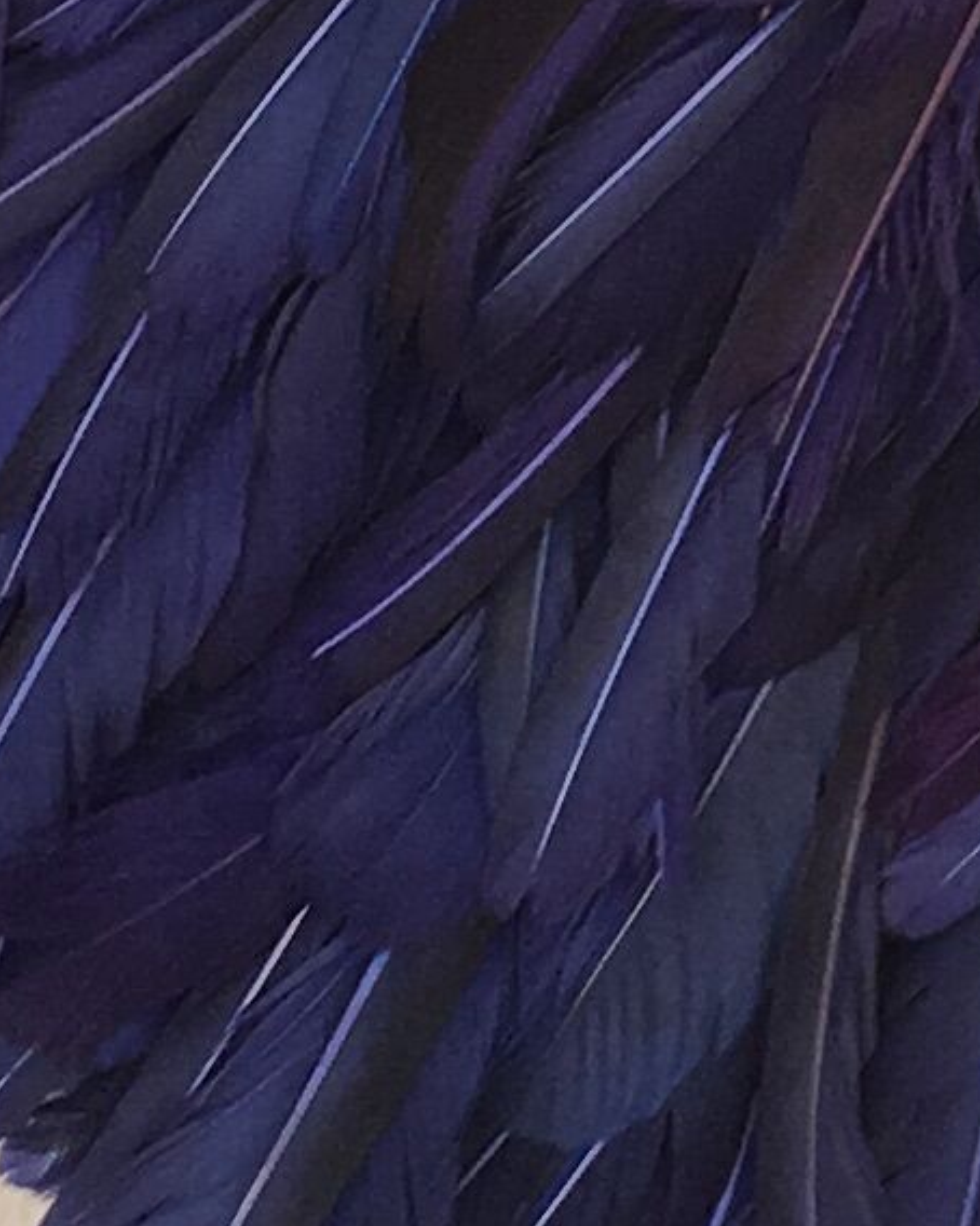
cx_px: 1686
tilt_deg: +10.4
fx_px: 7291
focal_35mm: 201
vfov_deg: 9.2
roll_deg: +0.7
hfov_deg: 7.5
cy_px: -911
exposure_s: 1/50
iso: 25
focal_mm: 4.15
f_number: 2.2
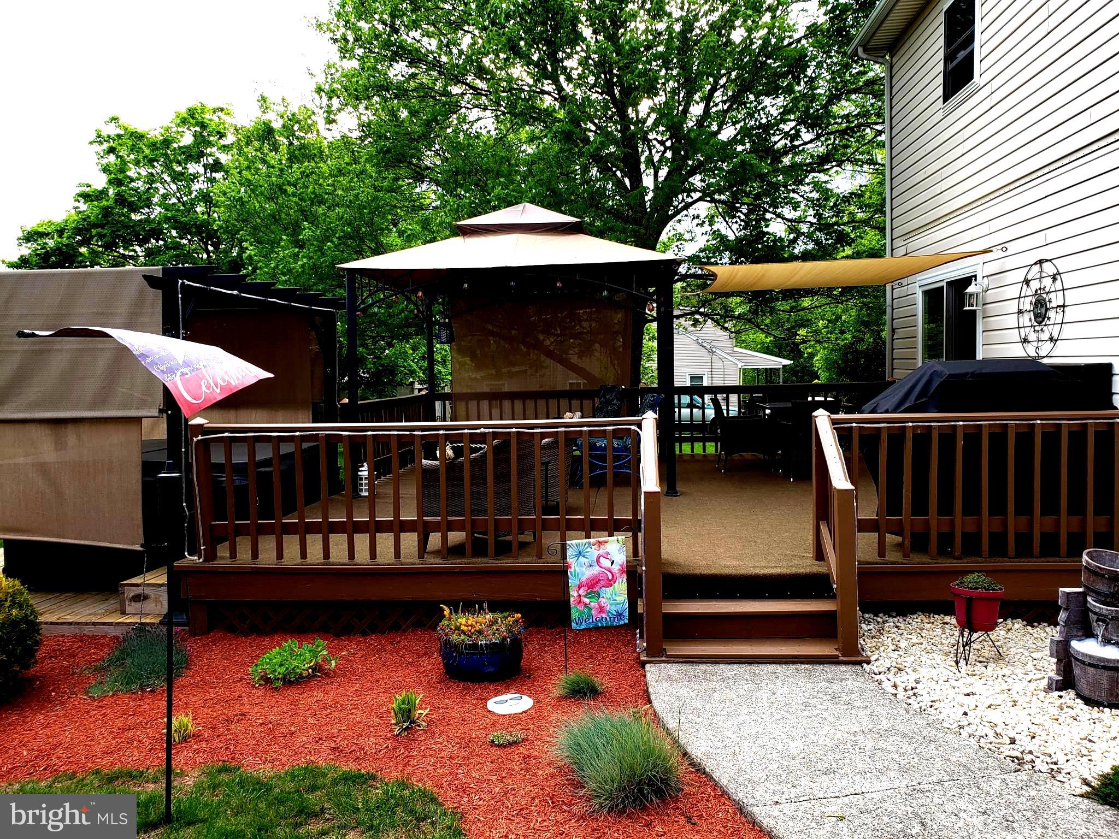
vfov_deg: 53.1
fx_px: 840
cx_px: 560
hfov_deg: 67.3
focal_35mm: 26
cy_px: 420
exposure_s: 1/120
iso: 50
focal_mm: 4.3
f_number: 2.4
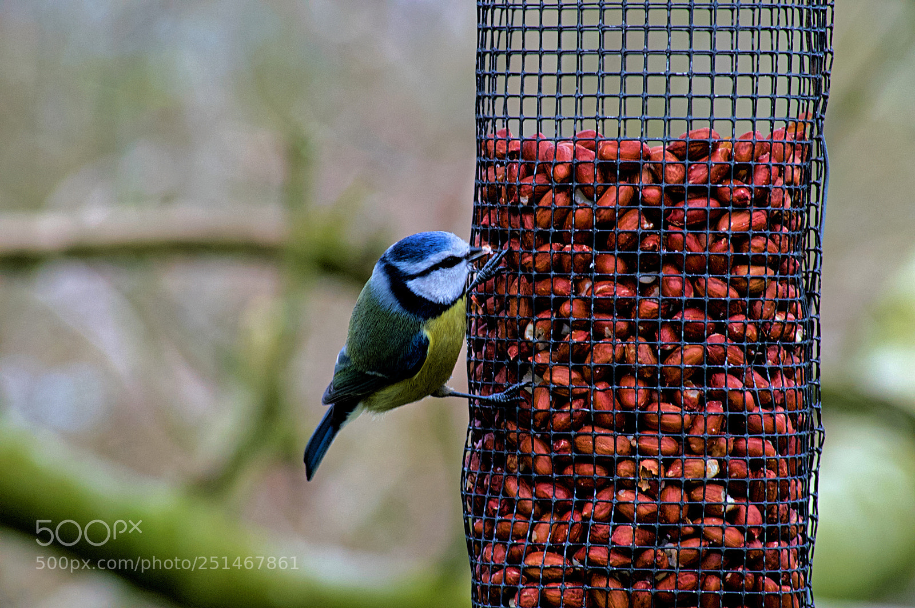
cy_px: 304
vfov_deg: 4.6
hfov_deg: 6.9
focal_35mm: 300
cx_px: 458
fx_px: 7619
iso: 400
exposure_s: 1/30
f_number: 10
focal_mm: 200
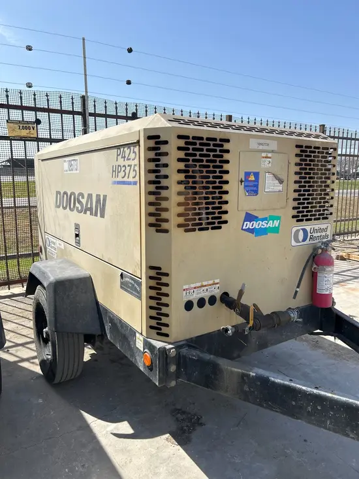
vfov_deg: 67.3
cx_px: 180
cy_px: 240
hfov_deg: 53.1
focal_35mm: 26
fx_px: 359
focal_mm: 5.7
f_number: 1.5
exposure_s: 1/3704
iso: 50
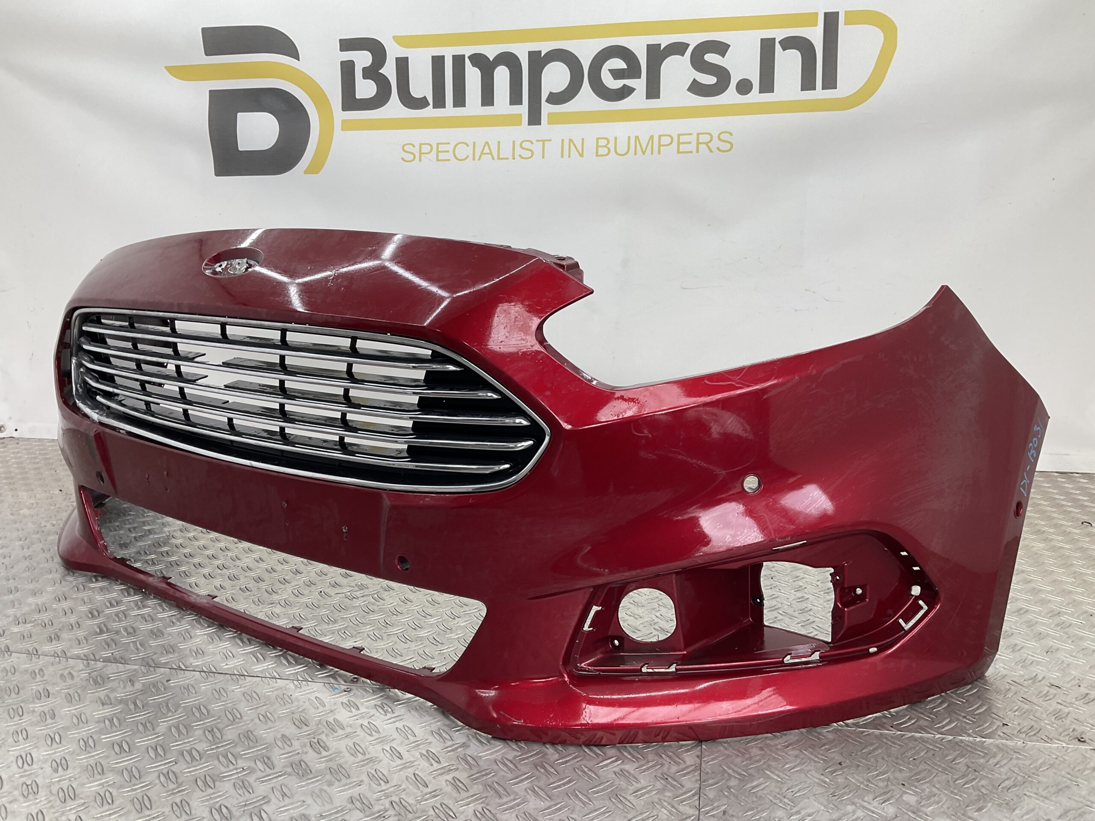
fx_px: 917
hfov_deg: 61.7
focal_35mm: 29
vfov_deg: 48.2
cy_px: 410
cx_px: 548
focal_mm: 3
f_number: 1.8
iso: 25
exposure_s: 1/120
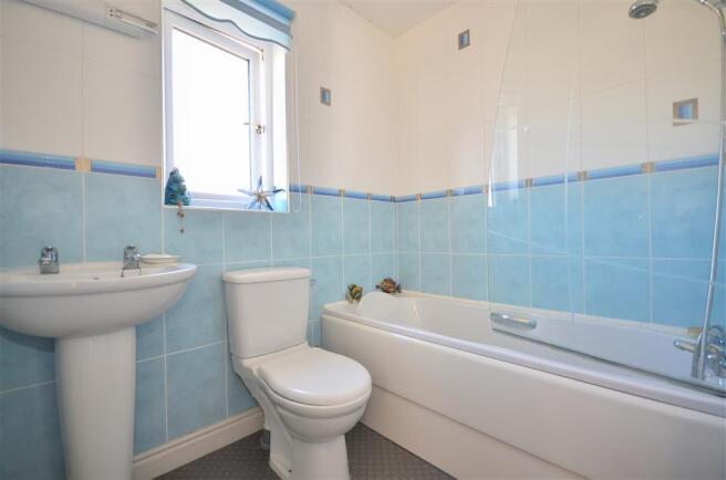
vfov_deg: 77.0
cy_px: 240
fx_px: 302
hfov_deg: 100.5
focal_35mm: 15
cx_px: 363
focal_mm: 10
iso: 200
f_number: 4
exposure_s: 1/15
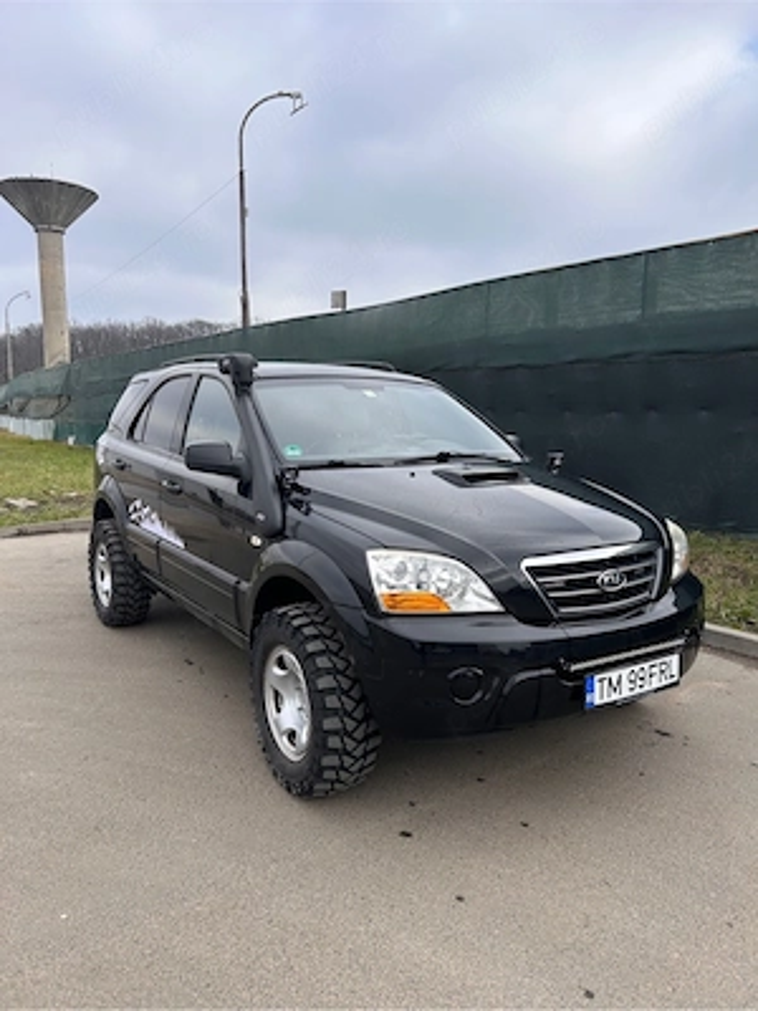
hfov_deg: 53.1
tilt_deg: -8.0
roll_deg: +0.0
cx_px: 379
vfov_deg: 67.3
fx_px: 759
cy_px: 506
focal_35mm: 26
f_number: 1.5
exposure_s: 1/2299
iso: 50
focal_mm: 5.7
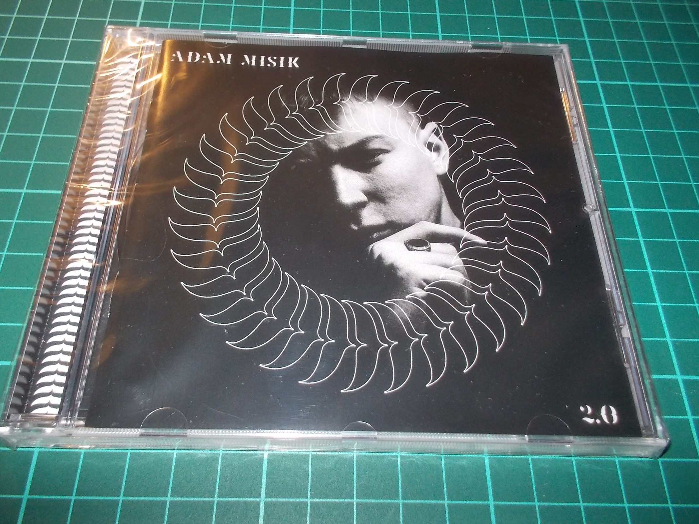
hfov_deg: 60.0
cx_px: 343
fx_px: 606
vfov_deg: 46.8
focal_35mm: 30
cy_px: 256
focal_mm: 4.1
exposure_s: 1/30
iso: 200
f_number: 3.3
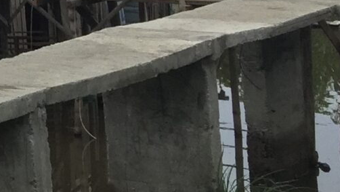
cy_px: -204
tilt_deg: +2.5
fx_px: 1452
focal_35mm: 161
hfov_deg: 11.3
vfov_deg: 7.2
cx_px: -460
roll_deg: +2.0
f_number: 2.2
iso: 32
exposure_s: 1/760
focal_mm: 4.15
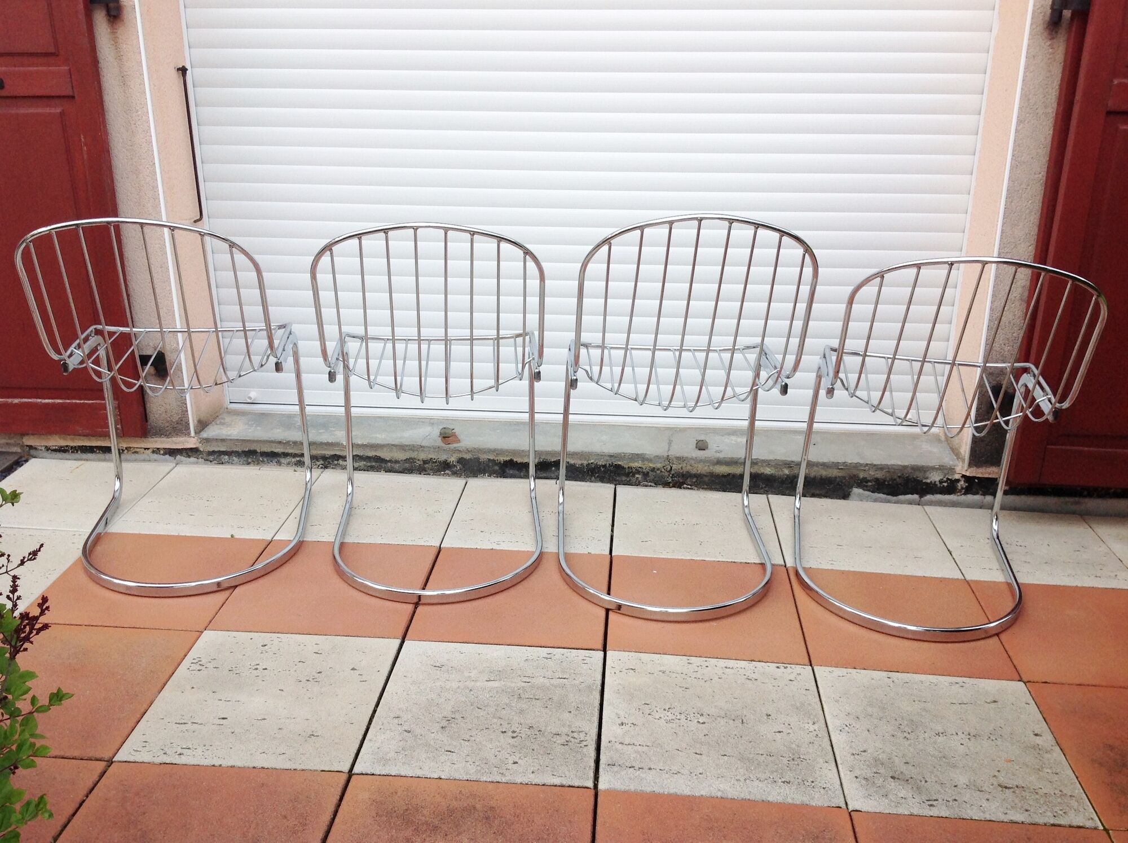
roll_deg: +0.2
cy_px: 422
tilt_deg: -20.8
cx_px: 564
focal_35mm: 35
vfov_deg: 40.6
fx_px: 1139
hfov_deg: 52.7
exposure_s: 1/208
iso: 50
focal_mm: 4.28
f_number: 2.4
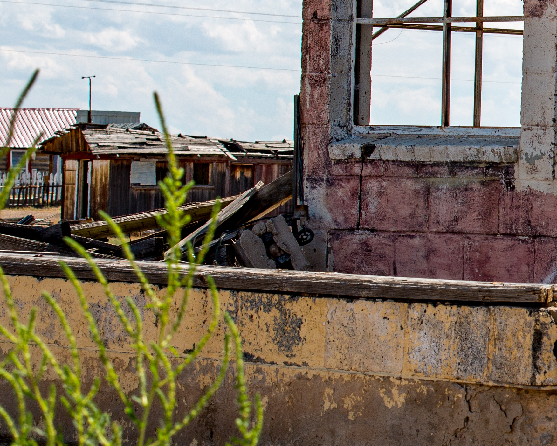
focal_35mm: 276
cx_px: 845
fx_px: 4550
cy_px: 192
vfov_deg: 5.6
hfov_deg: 6.9
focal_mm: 70
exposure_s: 1/160
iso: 100
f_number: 11
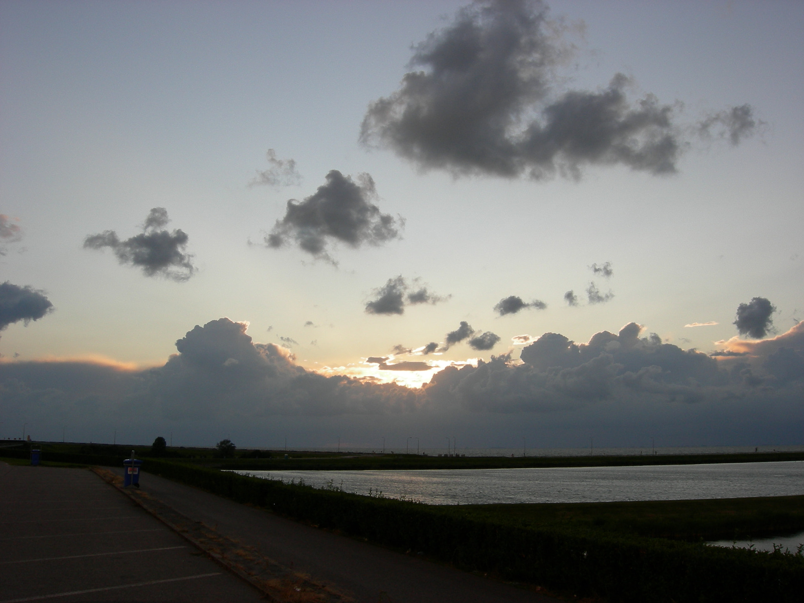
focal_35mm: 36
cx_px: 402
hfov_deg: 51.4
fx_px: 836
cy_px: 302
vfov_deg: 39.7
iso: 64
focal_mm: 7.5
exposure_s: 1/156
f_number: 4.8
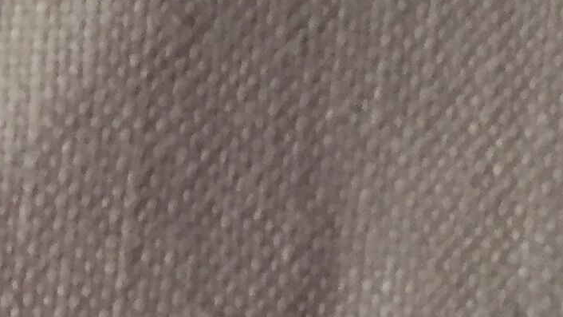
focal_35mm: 146
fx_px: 2179
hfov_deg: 13.0
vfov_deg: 8.0
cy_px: 560
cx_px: -517
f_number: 2.2
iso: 80
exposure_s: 1/33
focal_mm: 4.15
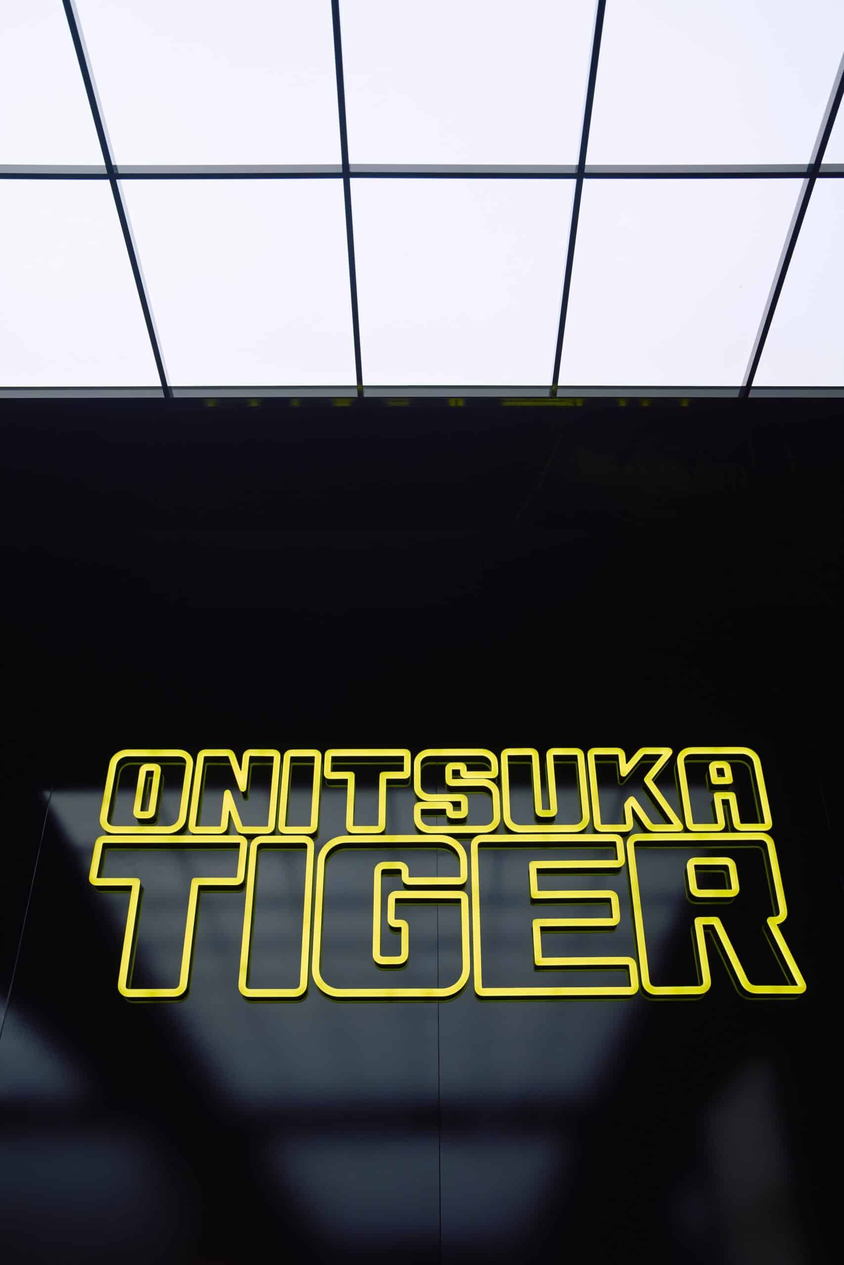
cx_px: 422
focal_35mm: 31
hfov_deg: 42.3
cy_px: 632
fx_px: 1090
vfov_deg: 60.3
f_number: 5.6
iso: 800
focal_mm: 31
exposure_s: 1/400
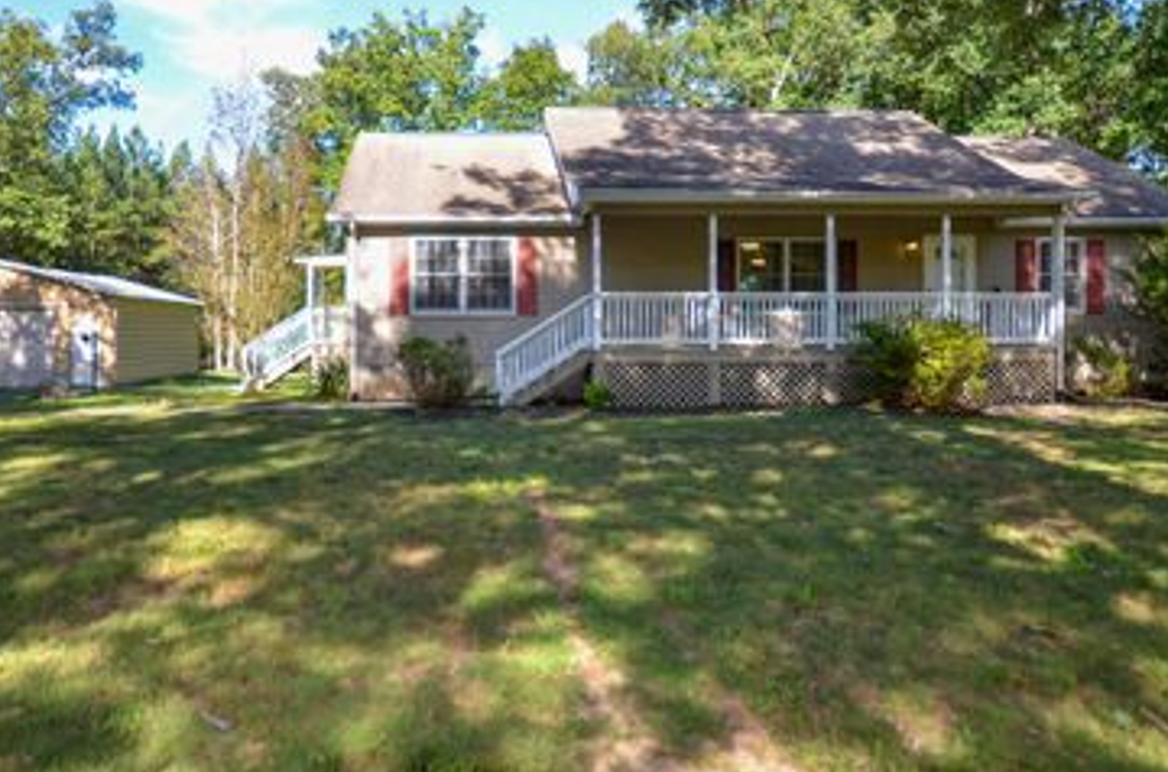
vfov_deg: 50.9
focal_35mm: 25
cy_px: 332
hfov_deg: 71.1
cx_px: 487
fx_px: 809
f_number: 3.5
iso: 100
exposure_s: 1/250
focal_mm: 12
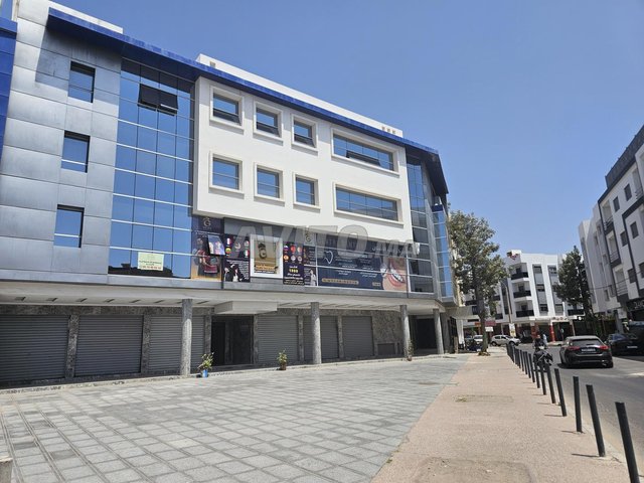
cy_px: 242
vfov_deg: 58.9
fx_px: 428
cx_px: 322
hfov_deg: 73.9
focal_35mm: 23
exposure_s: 1/1588
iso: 12
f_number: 1.7
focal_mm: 6.3
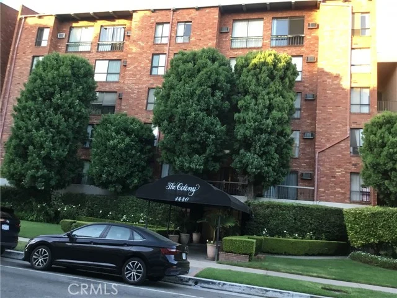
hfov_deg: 58.4
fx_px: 356
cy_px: 149
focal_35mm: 31
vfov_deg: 45.4
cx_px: 198
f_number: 2.4
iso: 32
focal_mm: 3.3
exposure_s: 1/30
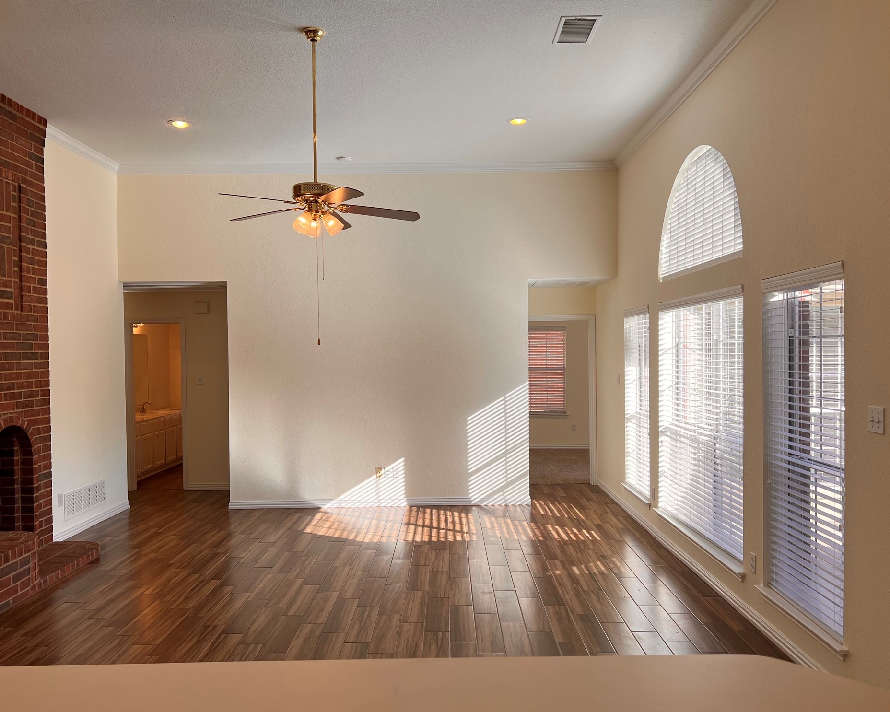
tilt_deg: -2.8
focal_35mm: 28
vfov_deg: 51.5
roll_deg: +0.4
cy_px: 367
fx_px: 738
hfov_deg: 62.2
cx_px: 449
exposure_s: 1/674
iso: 50
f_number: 1.5
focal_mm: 5.7
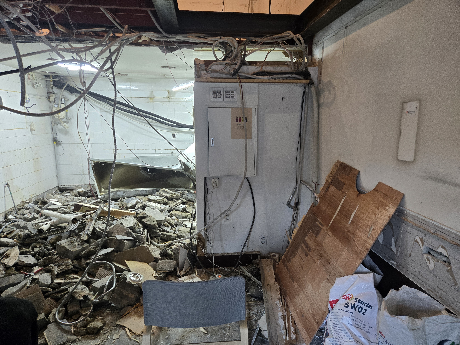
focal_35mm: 23
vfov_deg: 58.9
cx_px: 230
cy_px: 172
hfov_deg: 73.9
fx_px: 306
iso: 320
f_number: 1.8
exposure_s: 1/120
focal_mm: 5.4
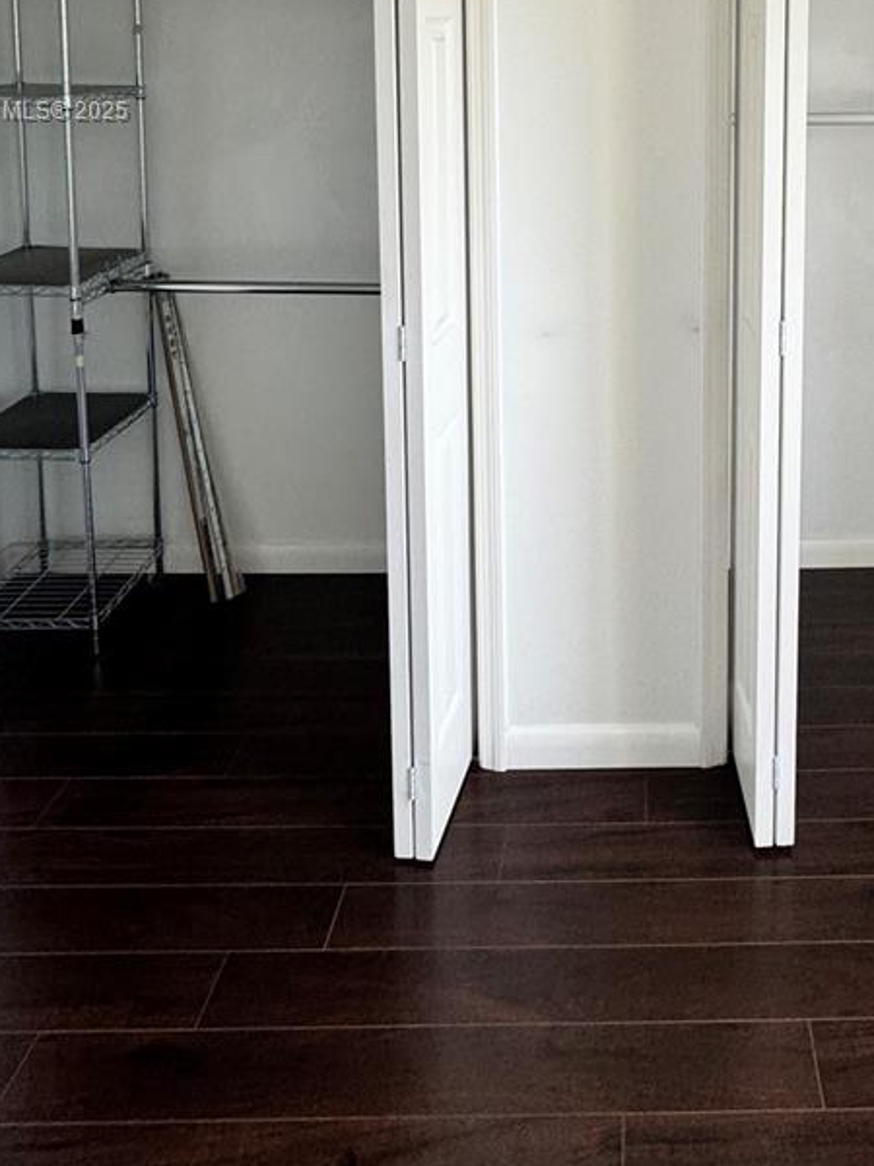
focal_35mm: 28
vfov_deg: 55.0
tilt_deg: -3.2
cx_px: 647
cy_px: 113
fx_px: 943
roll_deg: +1.4
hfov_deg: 48.0
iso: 160
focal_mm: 2.22
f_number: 2.2
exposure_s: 1/120
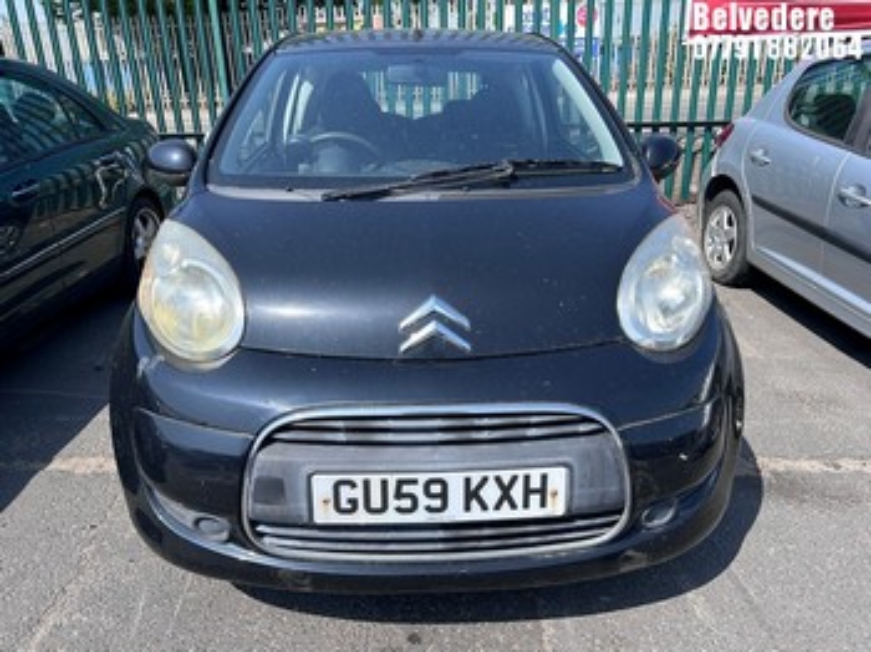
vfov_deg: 53.0
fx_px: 654
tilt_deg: -21.8
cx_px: 436
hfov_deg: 67.3
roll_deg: +2.1
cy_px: 326
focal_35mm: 26
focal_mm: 5.7
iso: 50
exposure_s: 1/2208
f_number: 1.5
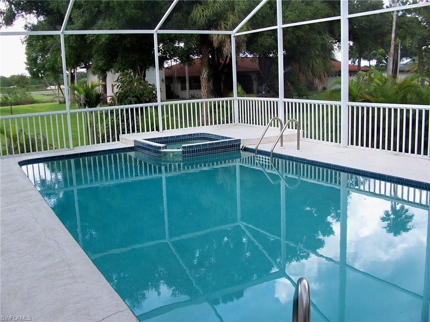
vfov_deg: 40.7
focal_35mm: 35
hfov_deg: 52.6
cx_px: 215
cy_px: 161
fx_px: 435
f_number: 2.8
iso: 80
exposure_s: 1/180
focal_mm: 6
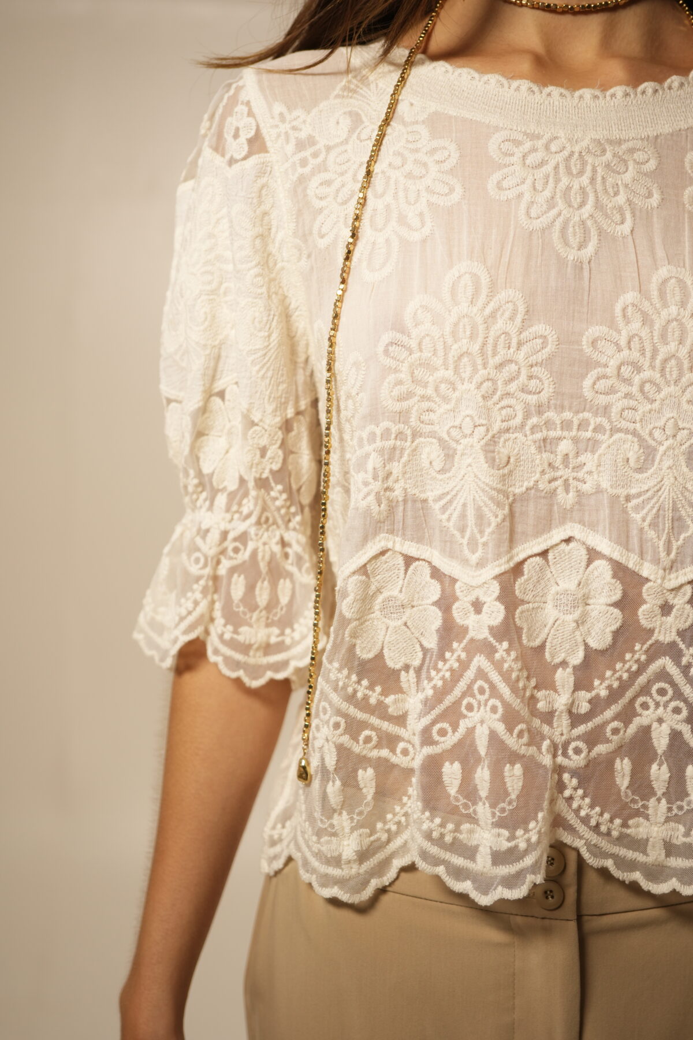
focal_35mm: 50
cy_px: 520
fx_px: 1444
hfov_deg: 27.0
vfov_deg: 39.6
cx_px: 346
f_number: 3.2
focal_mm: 50
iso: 640
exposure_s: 1/125
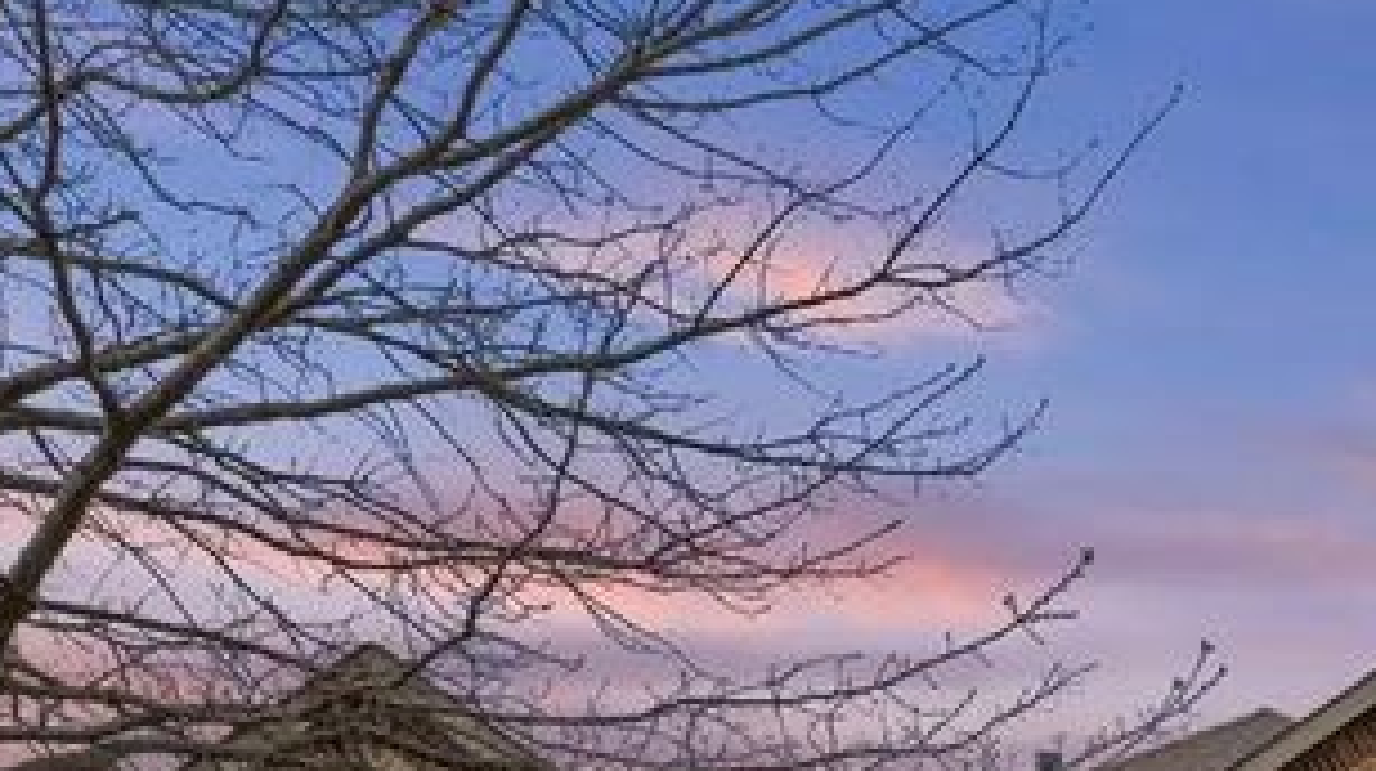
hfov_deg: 33.1
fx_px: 2105
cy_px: 1284
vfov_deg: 17.7
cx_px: 1380
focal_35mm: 58
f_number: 8
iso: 100
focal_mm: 11
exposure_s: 1/6
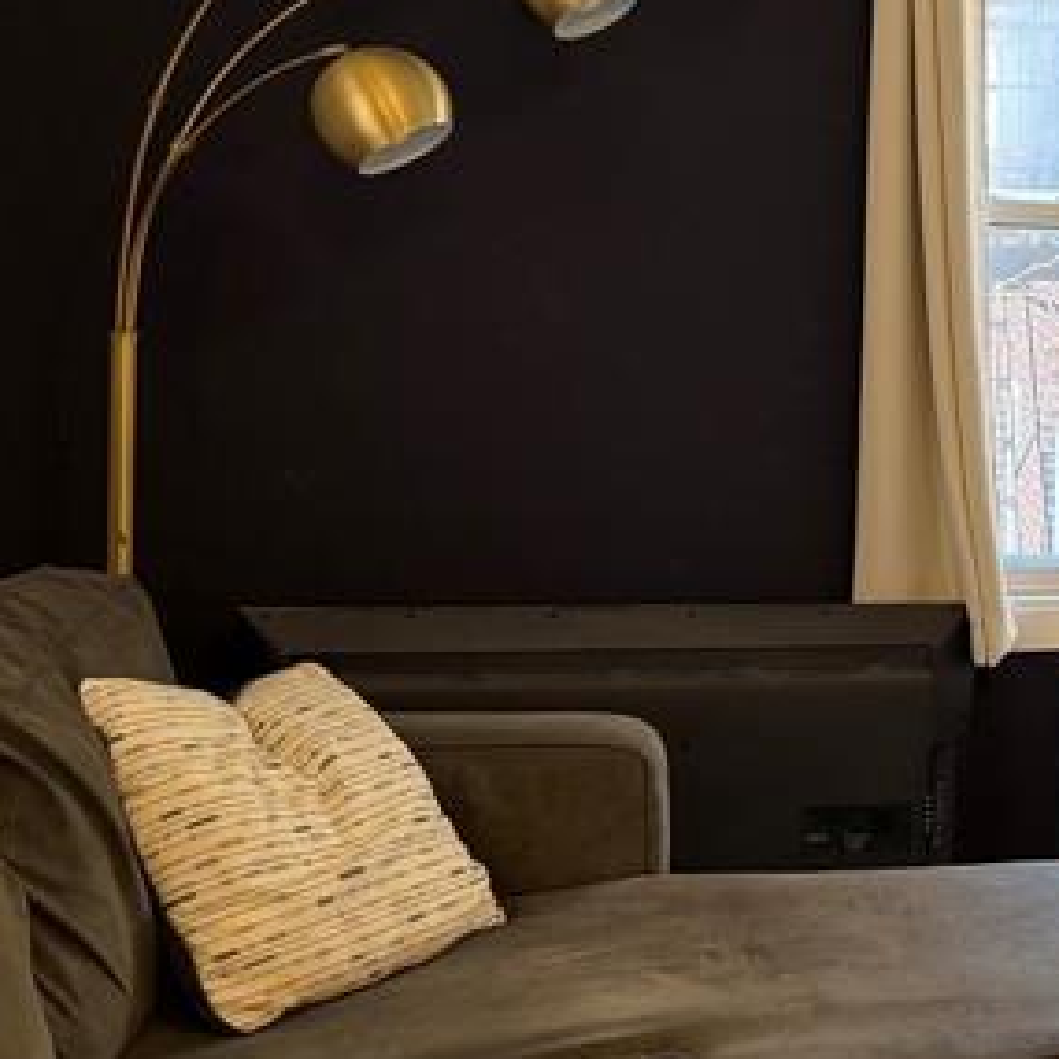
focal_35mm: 76
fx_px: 2630
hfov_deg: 19.4
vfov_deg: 22.7
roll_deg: -3.1
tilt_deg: -5.2
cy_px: 381
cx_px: 1648
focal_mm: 6.76
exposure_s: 1/60
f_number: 1.78
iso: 160
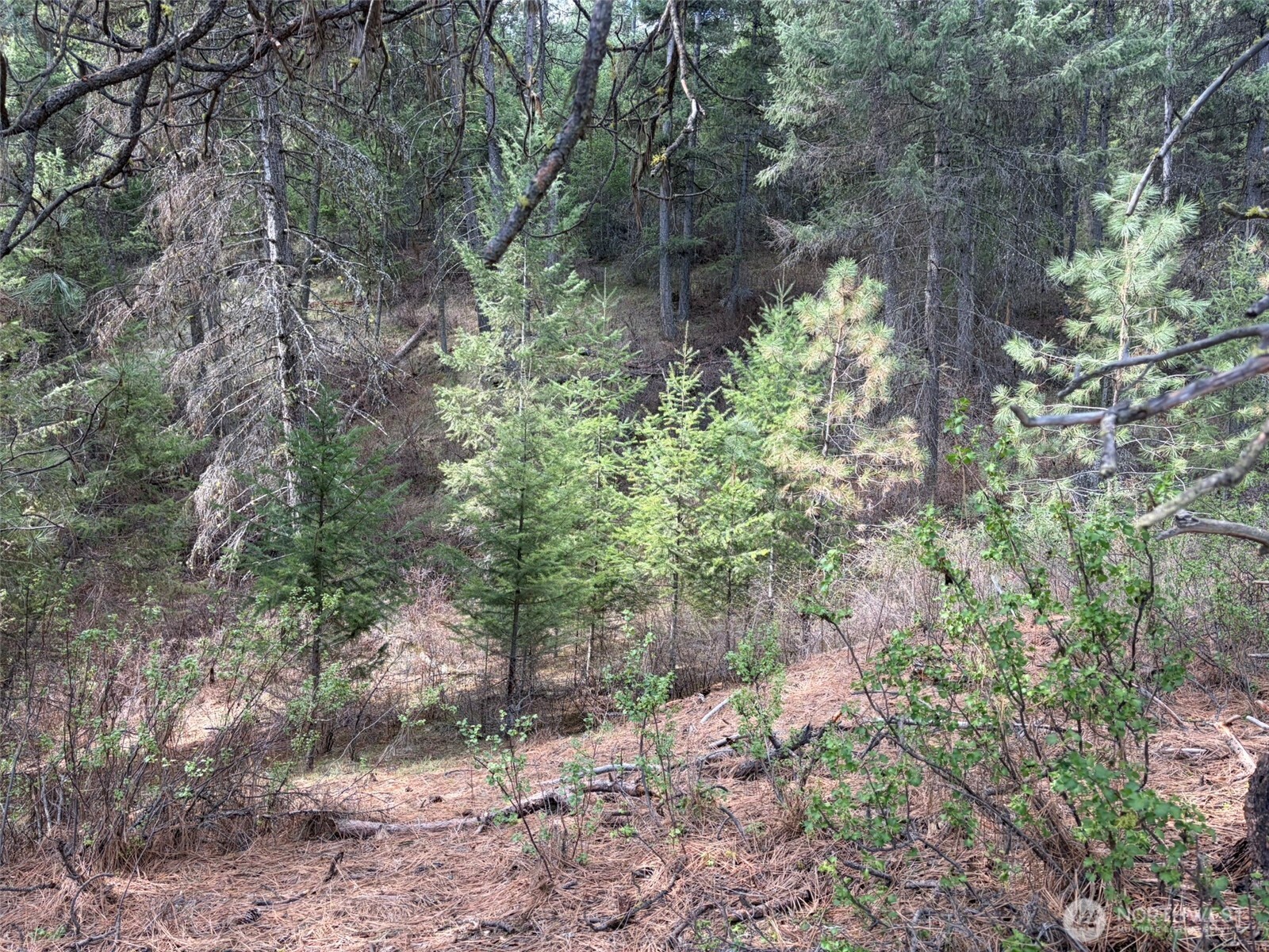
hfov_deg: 67.3
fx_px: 953
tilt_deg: -3.0
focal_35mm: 26
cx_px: 634
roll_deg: -1.2
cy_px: 476
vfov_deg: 53.1
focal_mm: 5.96
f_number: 1.6
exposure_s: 1/125
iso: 32
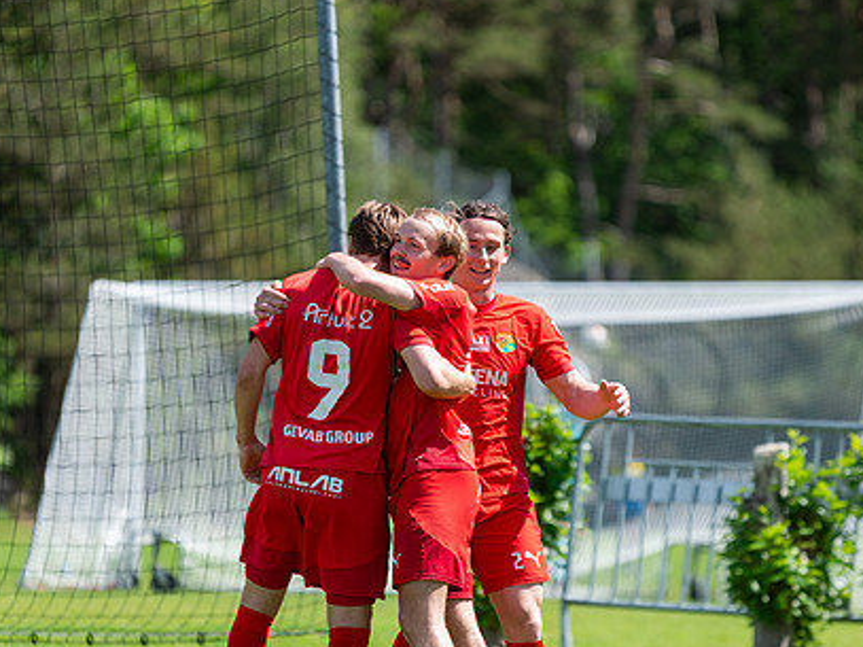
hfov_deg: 7.2
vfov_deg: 5.4
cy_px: 382
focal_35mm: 274
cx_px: 390
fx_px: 6829
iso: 220
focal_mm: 200
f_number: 3.2
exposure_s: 1/2000
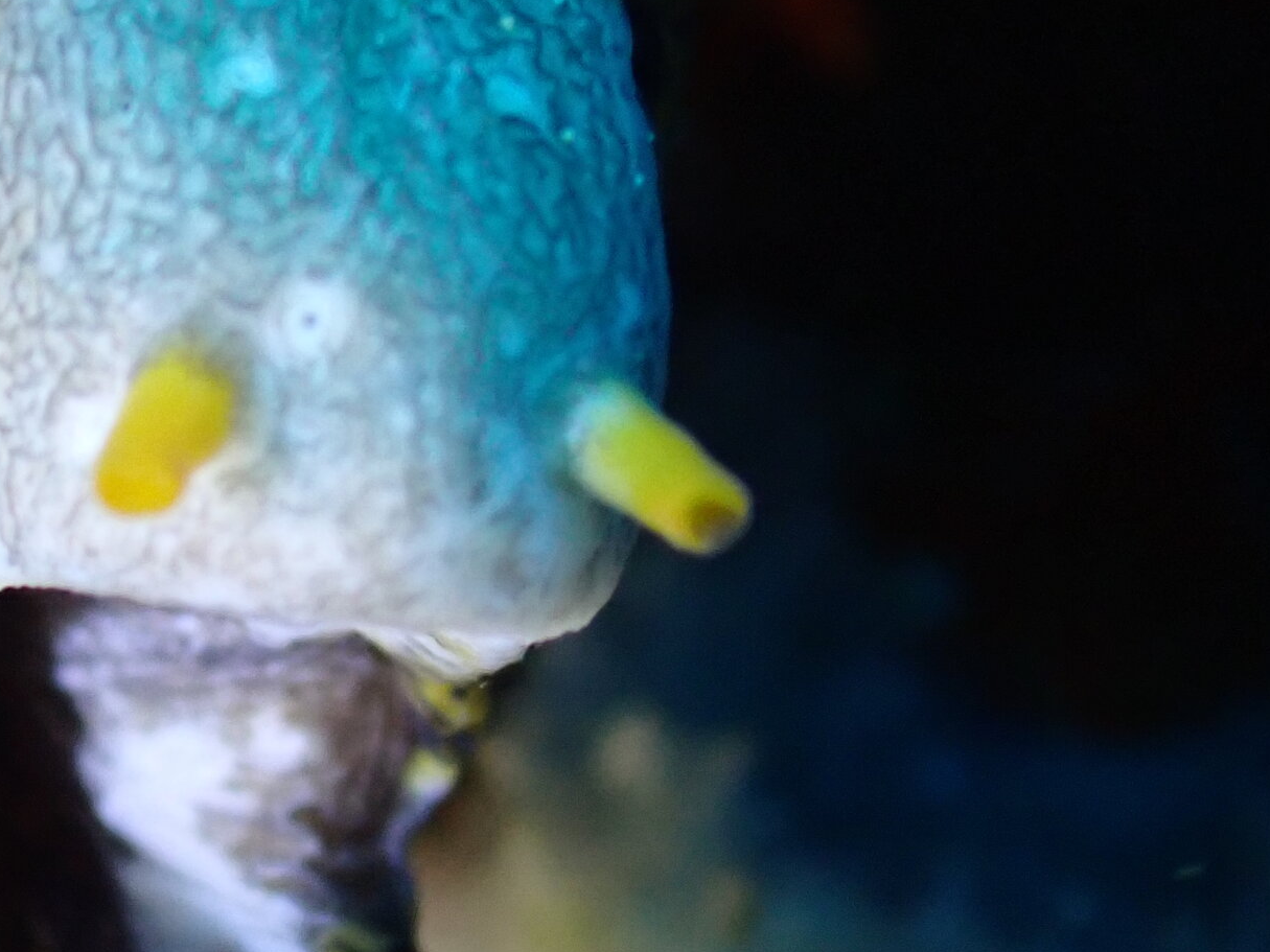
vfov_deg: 6.9
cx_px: 83
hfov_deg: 9.2
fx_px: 7851
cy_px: 444
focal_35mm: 214
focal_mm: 18
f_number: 4.9
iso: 800
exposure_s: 1/160
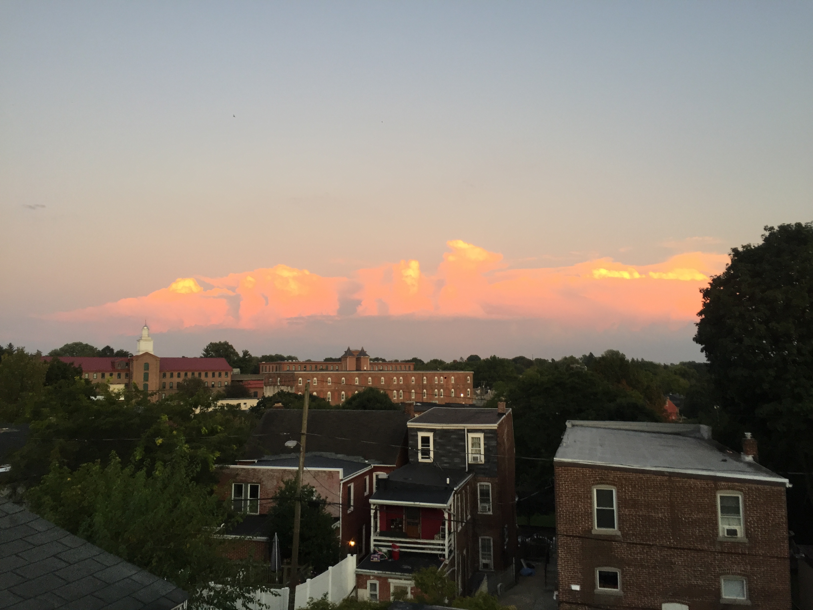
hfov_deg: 61.7
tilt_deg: +5.3
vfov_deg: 48.2
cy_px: 305
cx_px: 406
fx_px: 681
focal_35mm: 29
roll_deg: -1.3
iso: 32
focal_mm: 4.15
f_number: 2.2
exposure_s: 1/40
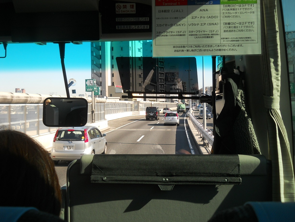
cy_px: 111
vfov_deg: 35.1
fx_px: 349
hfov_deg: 45.8
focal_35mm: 41
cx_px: 148
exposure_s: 1/160
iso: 80
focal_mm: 6.72
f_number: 5.5
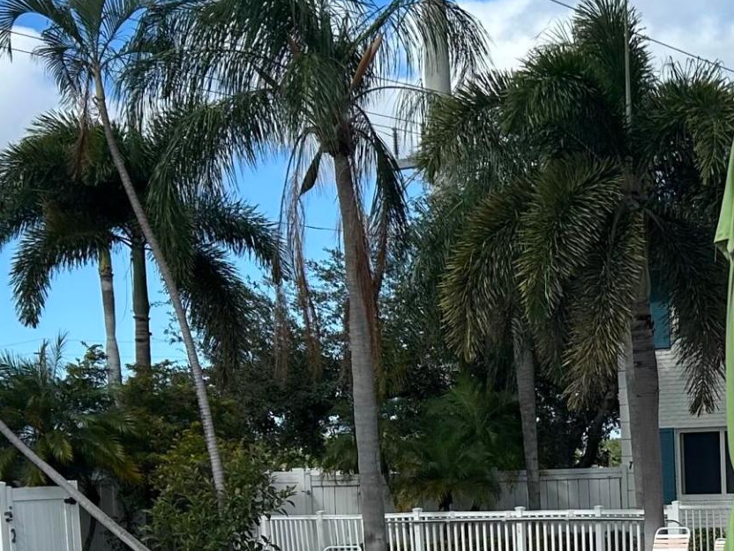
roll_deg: +2.0
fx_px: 1908
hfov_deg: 20.5
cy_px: 625
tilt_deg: -4.9
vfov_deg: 15.9
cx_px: 865
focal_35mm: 90
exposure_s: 1/4444
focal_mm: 5.7
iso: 50
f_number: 1.5
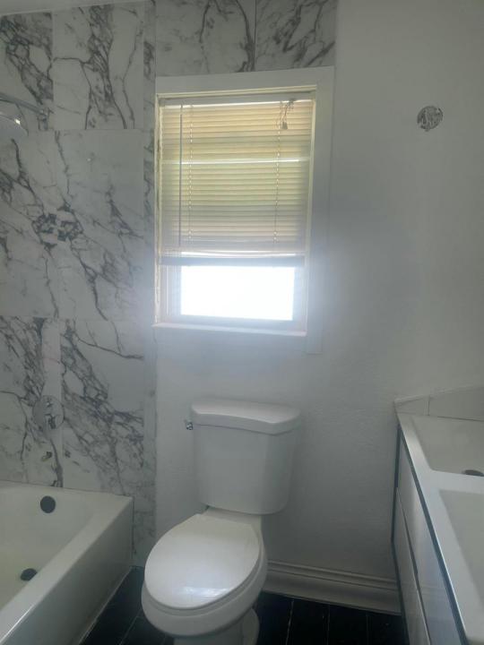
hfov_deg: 54.9
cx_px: 242
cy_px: 322
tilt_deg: -6.4
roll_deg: -1.5
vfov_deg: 69.4
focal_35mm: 25
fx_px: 466
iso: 50
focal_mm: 5.1
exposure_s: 1/121
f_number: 1.6
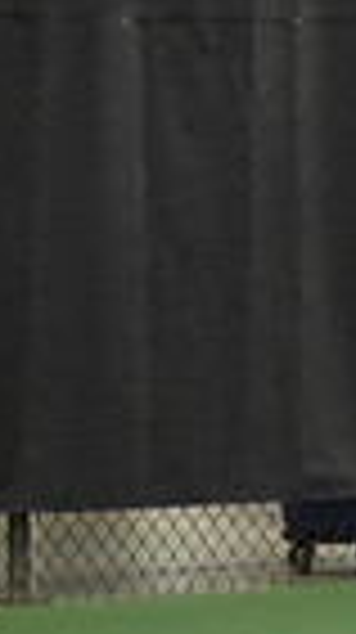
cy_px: 238
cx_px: 1284
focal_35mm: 474
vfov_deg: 4.6
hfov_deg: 2.5
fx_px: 7978
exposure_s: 1/1250
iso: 12800
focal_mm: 110
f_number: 2.8
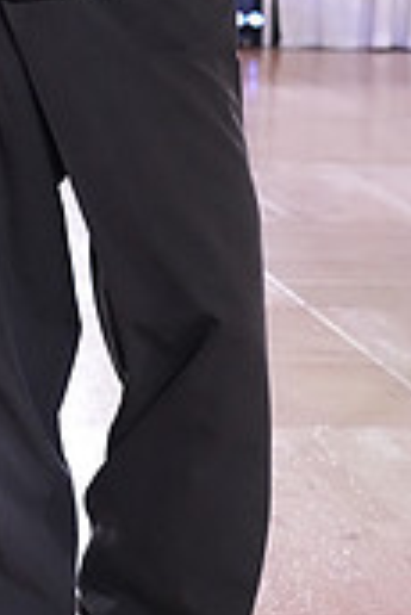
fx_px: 2768
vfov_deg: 12.4
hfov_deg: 8.4
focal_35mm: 162
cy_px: -132
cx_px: -152
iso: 3200
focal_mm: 48
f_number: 4
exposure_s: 1/500
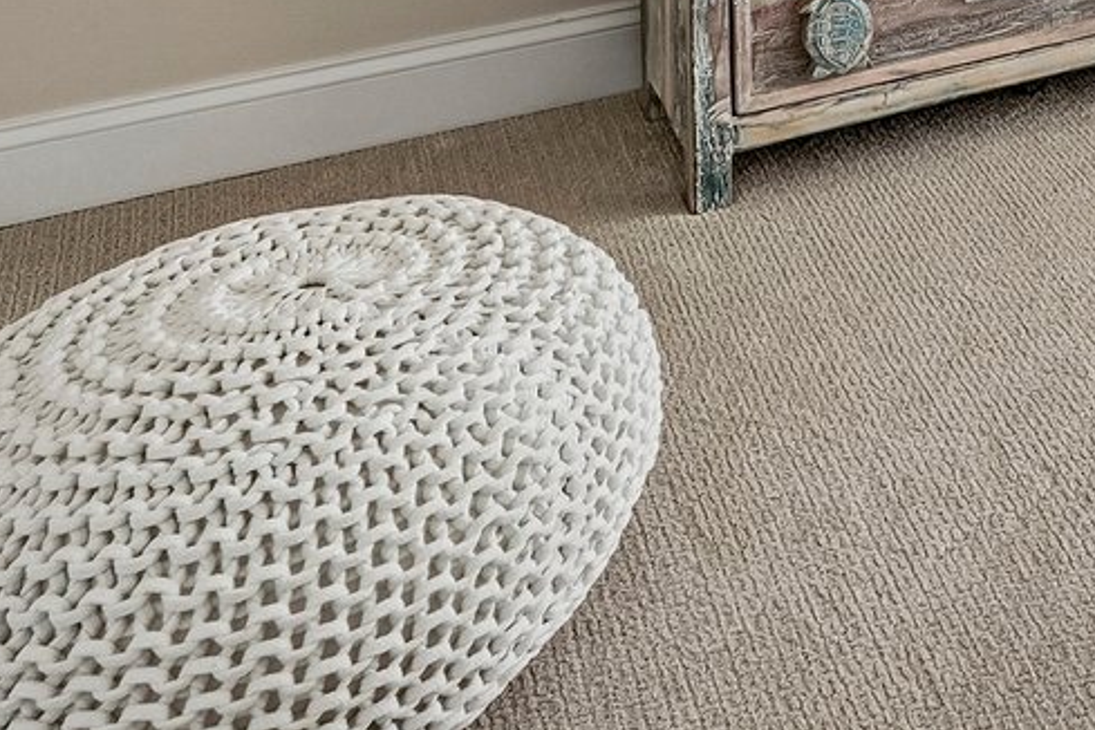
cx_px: 1612
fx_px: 2038
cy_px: -794
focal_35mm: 67
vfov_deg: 15.5
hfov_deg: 24.1
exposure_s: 1/125
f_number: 8
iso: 400
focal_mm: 16
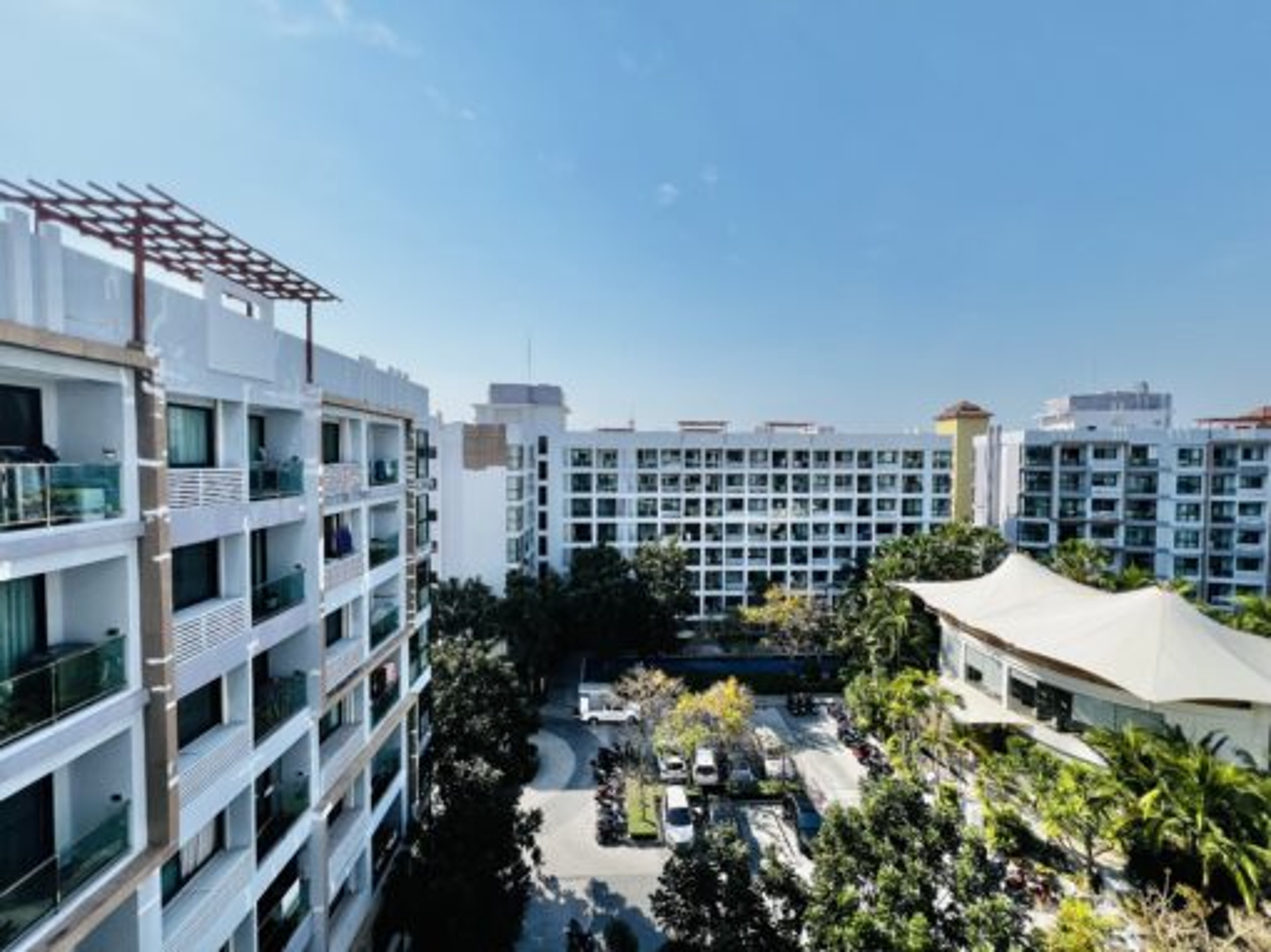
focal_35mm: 13
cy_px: 476
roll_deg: +0.7
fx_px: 477
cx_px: 636
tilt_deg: -2.1
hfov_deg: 106.2
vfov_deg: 89.9
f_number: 1.8
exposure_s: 1/2273
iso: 32
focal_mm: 1.57
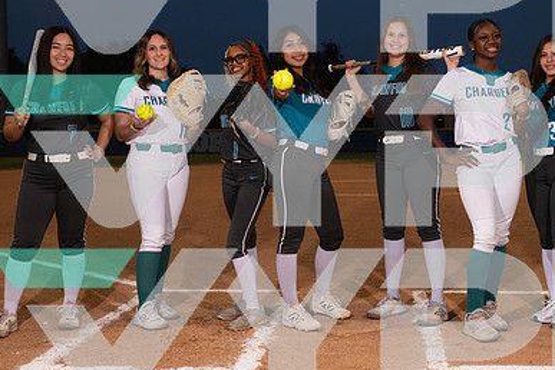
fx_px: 925
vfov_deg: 22.6
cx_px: 357
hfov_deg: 33.2
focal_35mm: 60
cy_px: 151
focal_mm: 40
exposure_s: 1/320
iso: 500
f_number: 6.3
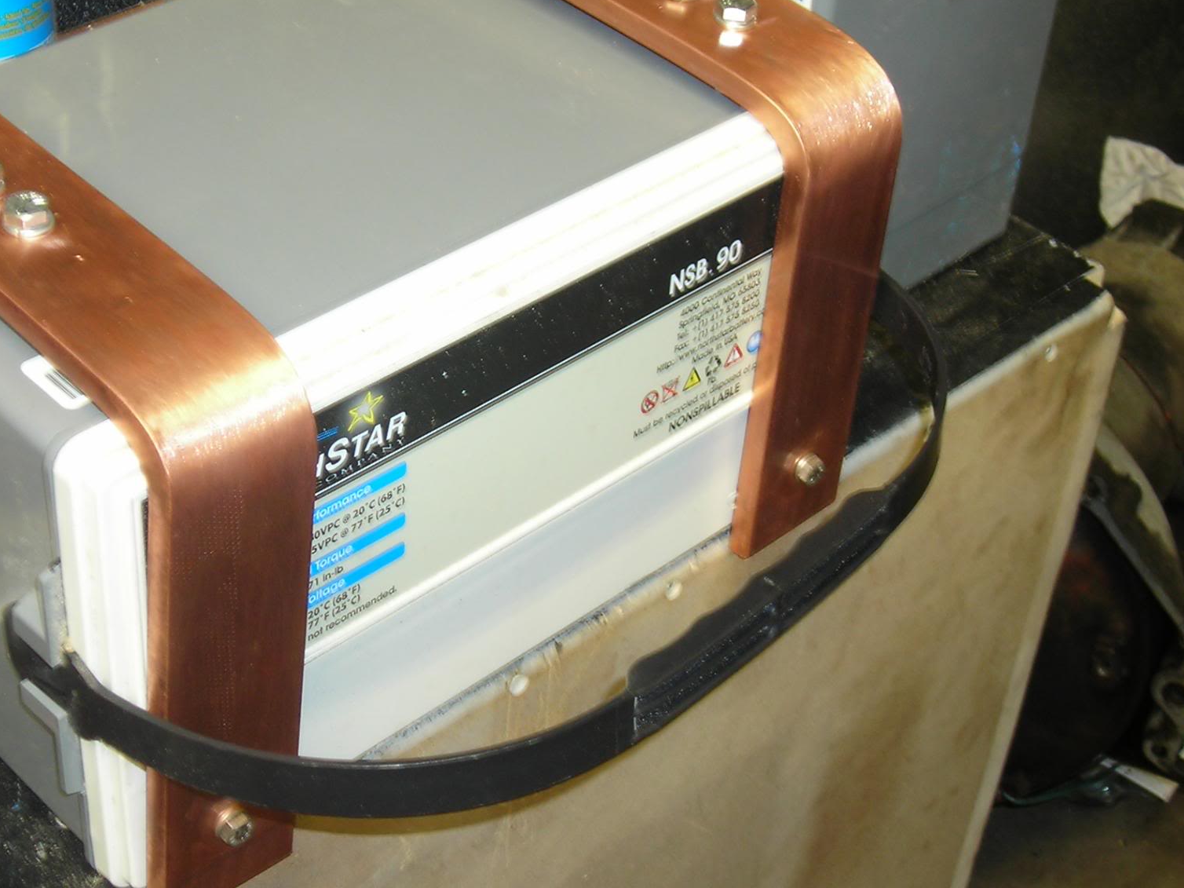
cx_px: 410
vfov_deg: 23.6
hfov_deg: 31.0
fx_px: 2121
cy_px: 331
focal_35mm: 62
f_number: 3.2
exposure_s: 1/7.8
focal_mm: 6.3
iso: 50
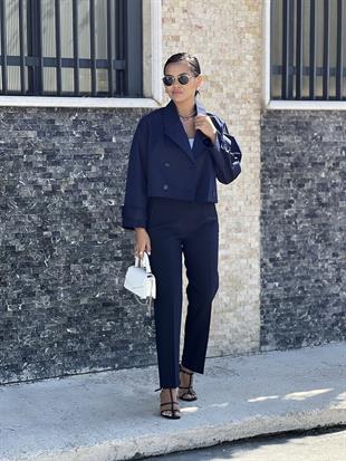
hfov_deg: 19.1
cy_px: 230
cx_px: 173
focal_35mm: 77
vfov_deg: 25.3
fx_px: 1026
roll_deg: +0.5
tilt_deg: -4.6
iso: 20
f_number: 2.8
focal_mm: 9
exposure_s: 1/126
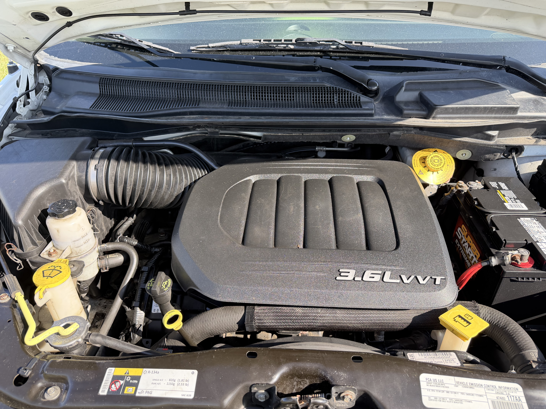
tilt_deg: -33.4
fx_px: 379
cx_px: 273
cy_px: 204
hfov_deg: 71.6
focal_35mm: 24
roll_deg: +0.7
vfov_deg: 56.8
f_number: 1.78
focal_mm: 6.76
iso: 100
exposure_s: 1/735
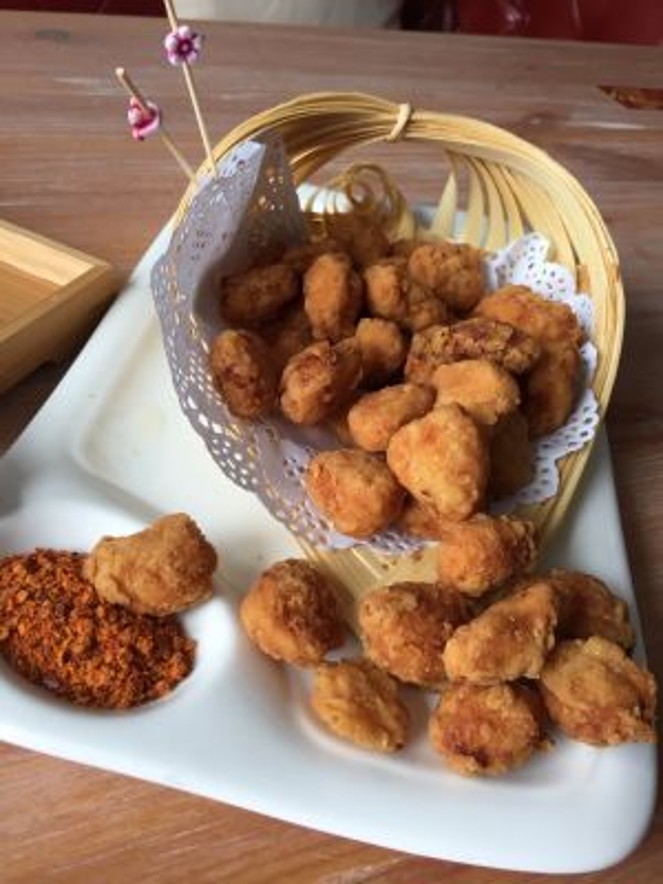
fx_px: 741
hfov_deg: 48.2
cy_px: 442
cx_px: 332
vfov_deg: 61.7
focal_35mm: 29
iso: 40
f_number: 2.2
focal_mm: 4.15
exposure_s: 1/33
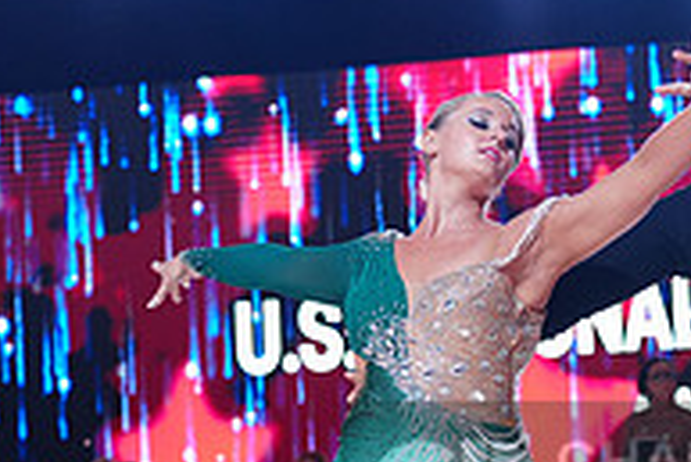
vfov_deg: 8.0
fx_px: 3285
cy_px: 496
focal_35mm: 171
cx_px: 730
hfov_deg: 11.8
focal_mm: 57
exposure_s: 1/500
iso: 1250
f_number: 4
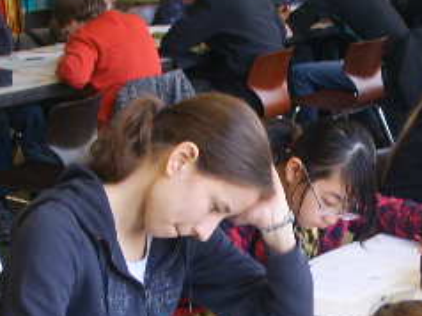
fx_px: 1279
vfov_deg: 14.0
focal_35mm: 105
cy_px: 256
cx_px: 381
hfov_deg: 18.4
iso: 63
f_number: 3.5
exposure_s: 1/20
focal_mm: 6.6
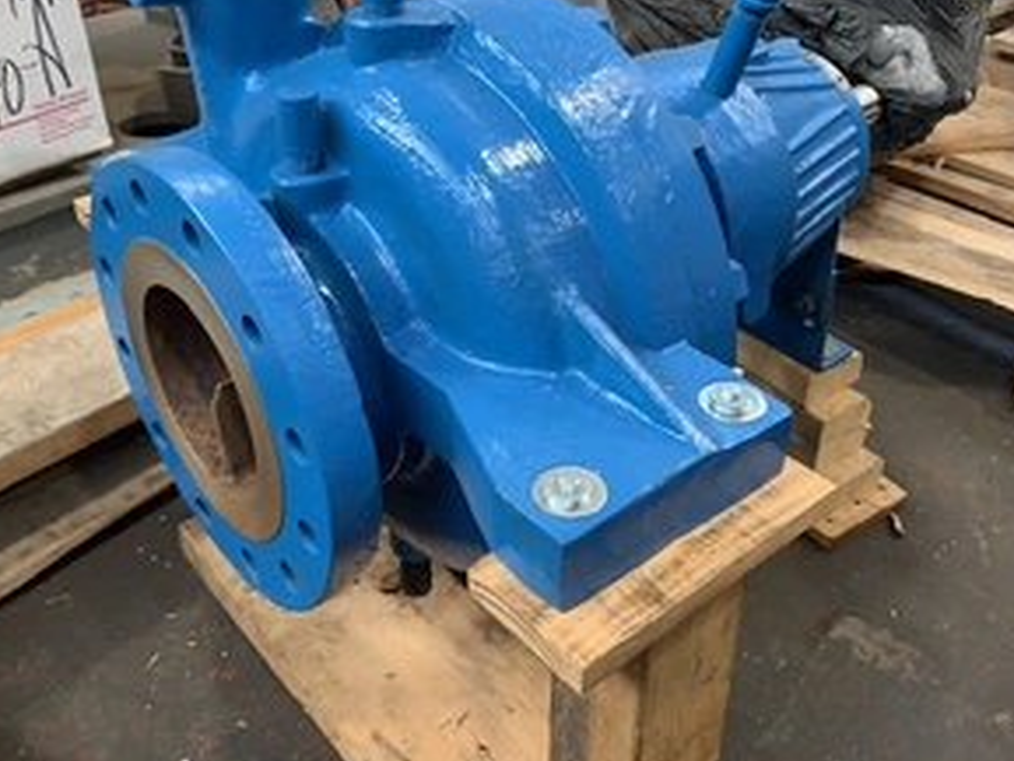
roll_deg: -2.3
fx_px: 1055
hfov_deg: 51.3
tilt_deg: -29.6
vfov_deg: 39.5
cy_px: 309
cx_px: 495
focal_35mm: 36
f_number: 1.8
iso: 100
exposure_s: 1/60
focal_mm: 4.25
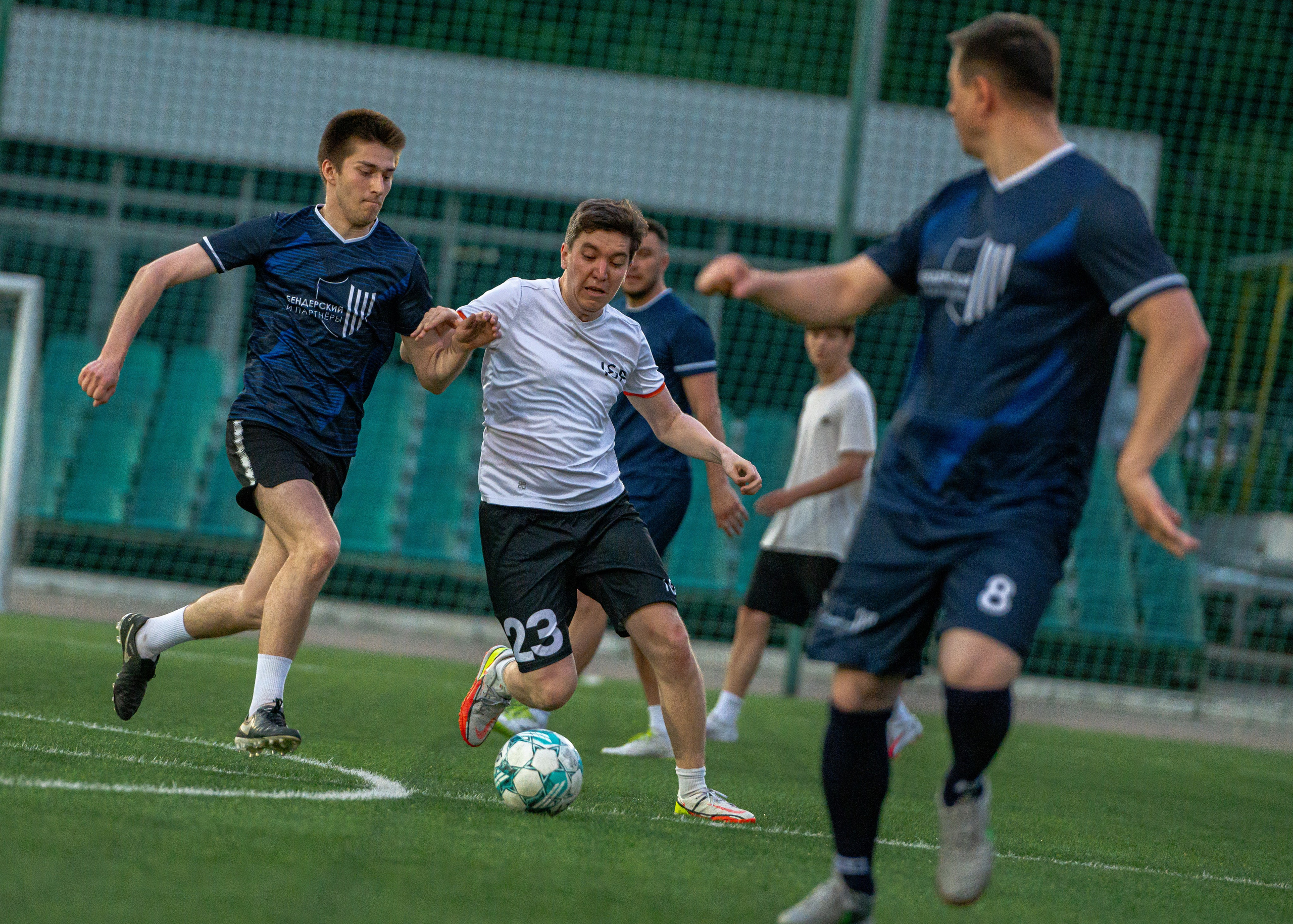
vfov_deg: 5.7
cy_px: 385
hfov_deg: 8.0
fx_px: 9240
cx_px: 526
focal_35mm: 252
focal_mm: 200
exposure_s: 1/1250
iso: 4000
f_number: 3.2
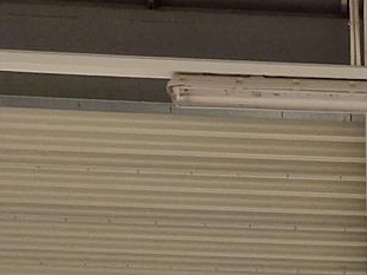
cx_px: 446
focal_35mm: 148
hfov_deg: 13.0
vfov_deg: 8.2
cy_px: 871
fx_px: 1568
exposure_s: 1/100
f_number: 1.8
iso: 200
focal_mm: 5.4
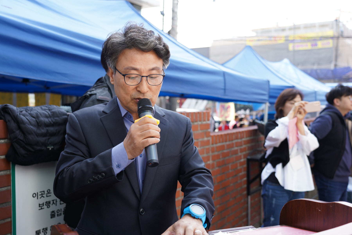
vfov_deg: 35.9
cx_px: 176
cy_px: 118
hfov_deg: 51.9
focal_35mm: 37
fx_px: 362
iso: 100
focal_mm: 37
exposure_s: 1/125
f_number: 4
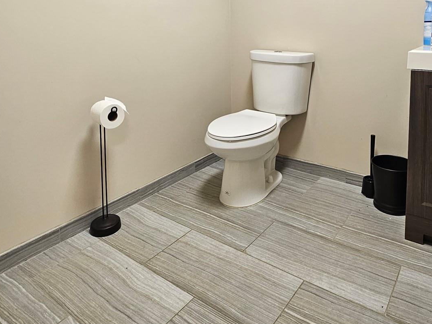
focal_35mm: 25
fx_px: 312
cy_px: 64
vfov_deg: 51.4
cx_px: 248
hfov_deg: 69.0
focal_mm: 2.2
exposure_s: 1/50
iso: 125
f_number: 2.2
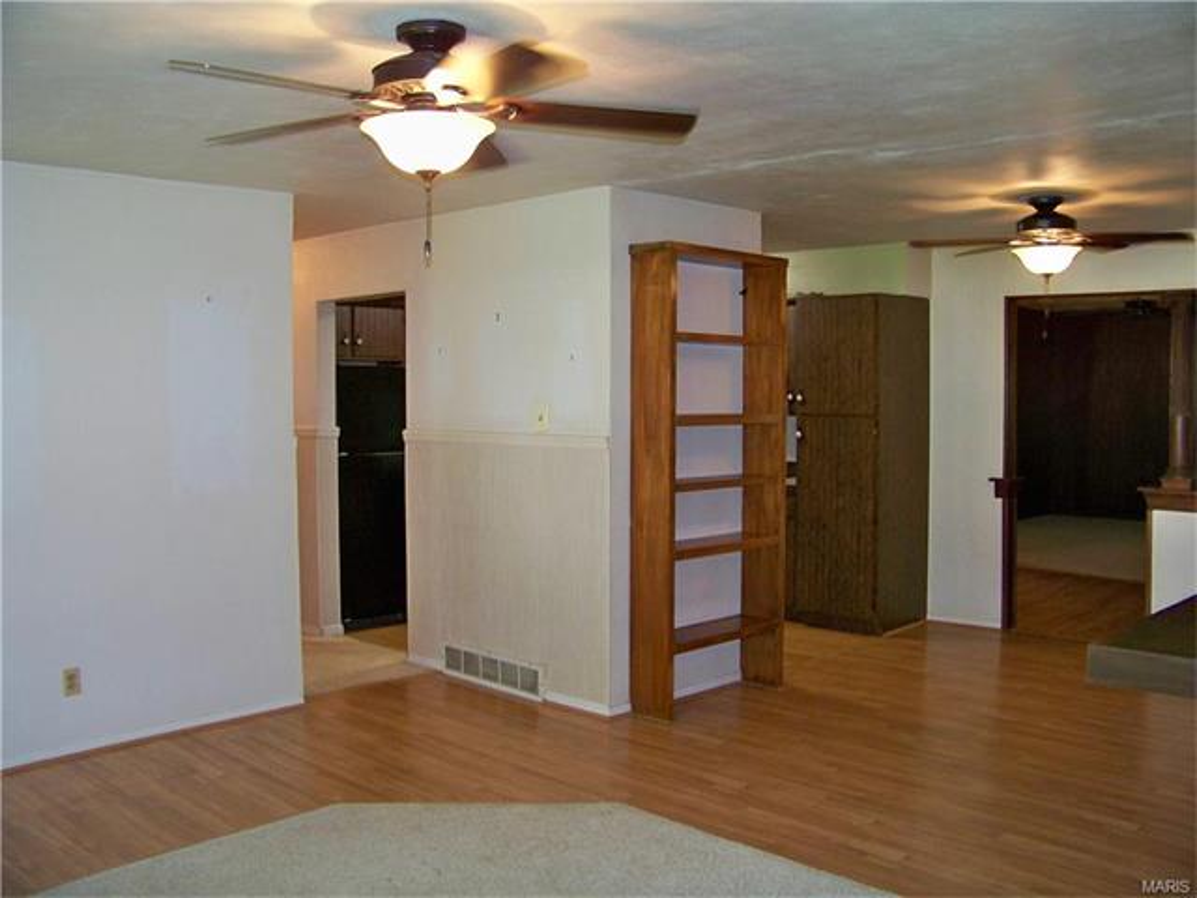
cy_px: 449
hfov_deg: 55.4
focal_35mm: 33
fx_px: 1141
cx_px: 598
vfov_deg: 42.9
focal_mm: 5.85
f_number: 2.8
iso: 200
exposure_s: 1/30
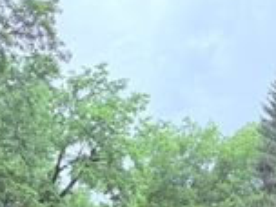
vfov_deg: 16.8
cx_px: 212
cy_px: 317
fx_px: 630
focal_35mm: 79
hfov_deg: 24.4
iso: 100
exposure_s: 1/967
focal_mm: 6.76
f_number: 1.78
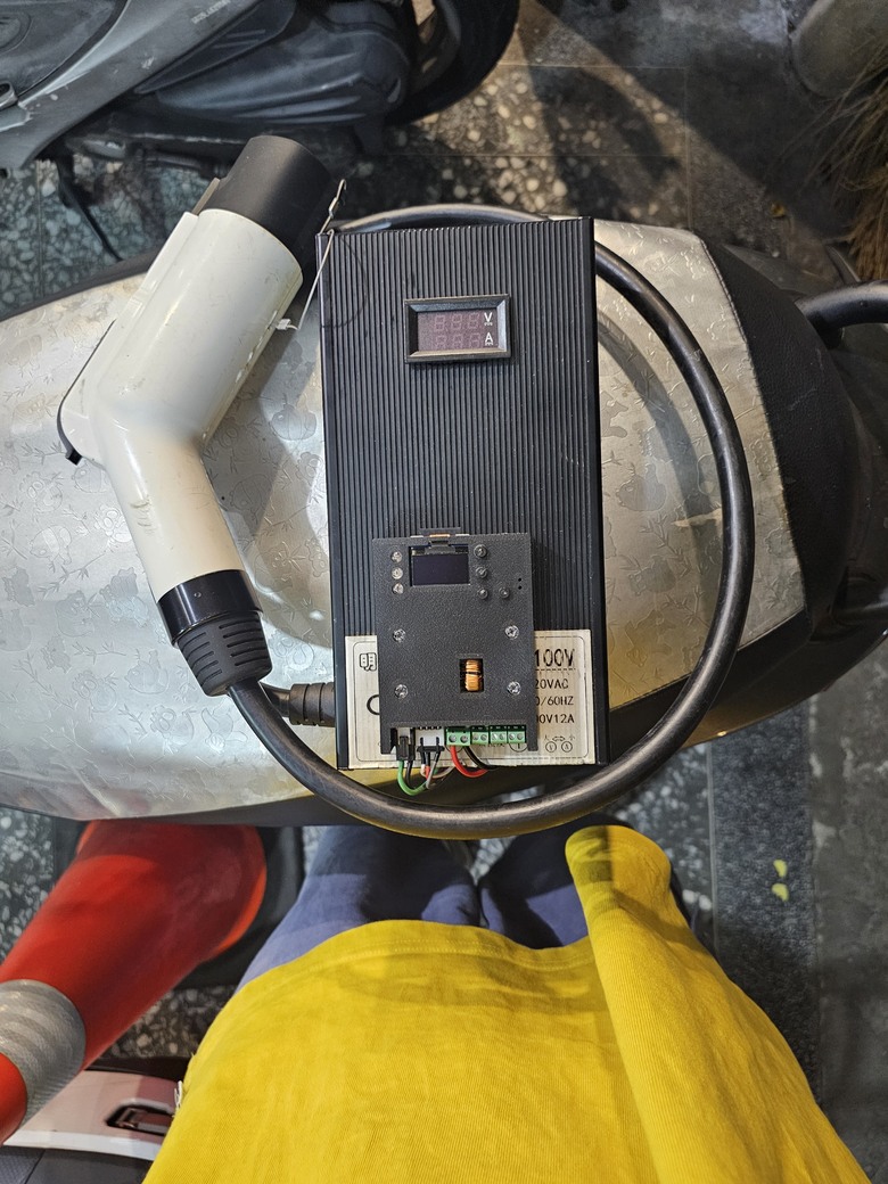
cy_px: 592
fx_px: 787
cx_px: 444
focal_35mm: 23
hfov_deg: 58.9
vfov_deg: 73.9
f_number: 1.7
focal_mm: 6.3
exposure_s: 1/30
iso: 500
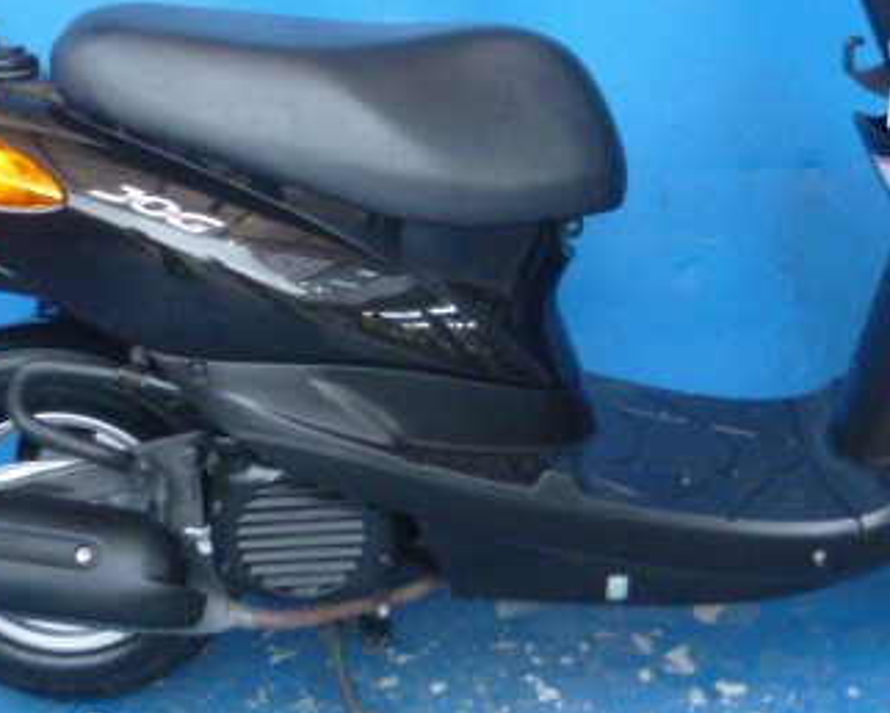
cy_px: 102
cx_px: 495
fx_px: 1687
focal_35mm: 64
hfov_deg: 29.5
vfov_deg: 23.4
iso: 400
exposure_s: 1/40
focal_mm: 5.8
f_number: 2.6
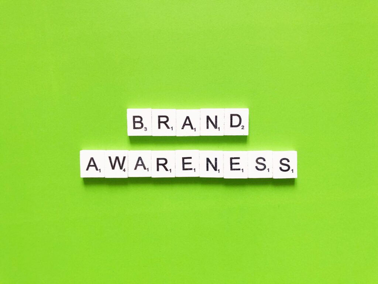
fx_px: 306
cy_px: 142
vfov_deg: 49.7
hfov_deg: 63.4
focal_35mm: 28
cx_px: 189
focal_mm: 3.99
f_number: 1.8
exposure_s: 1/24
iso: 40
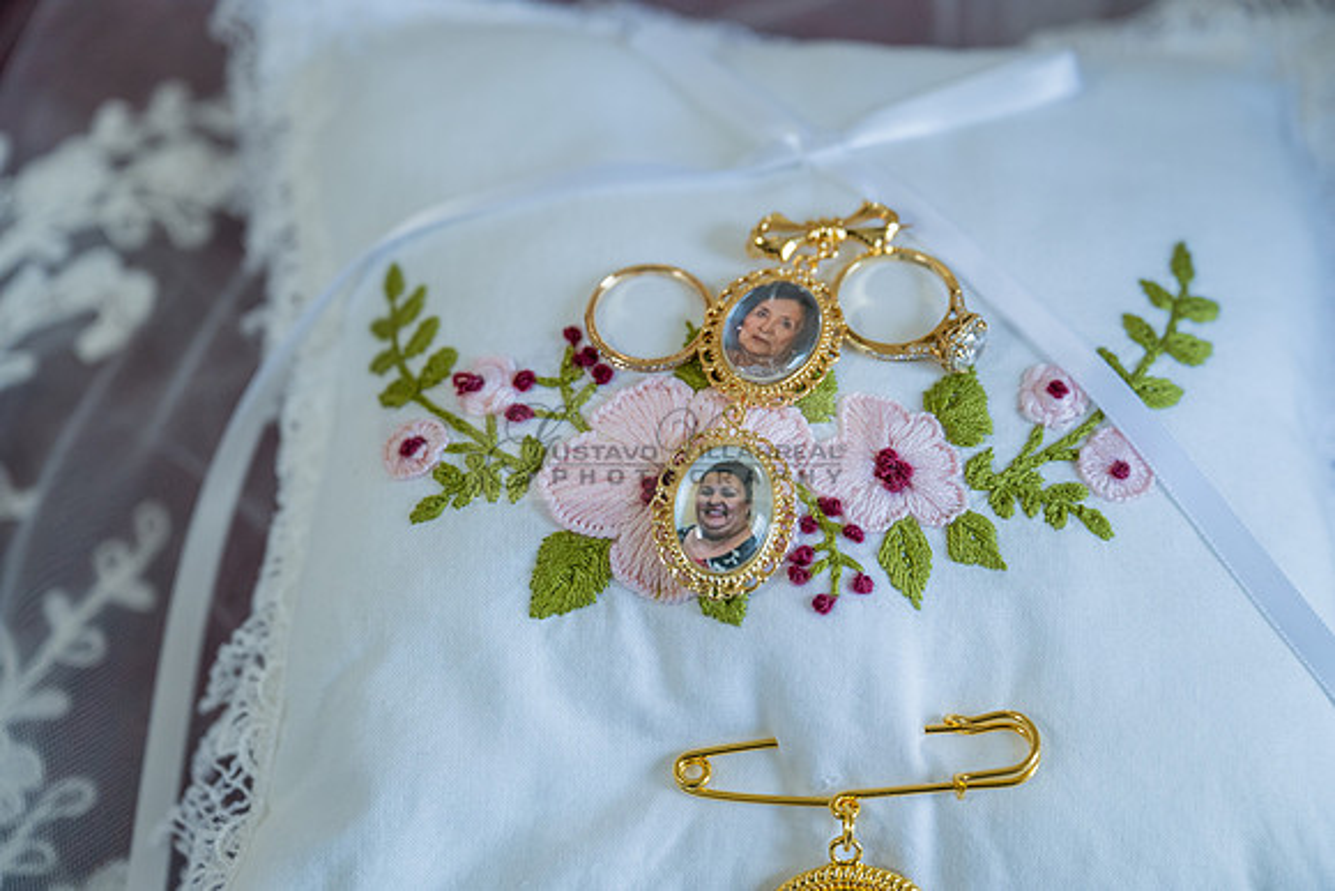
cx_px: 668
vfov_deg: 19.5
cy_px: 446
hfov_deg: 28.8
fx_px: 2596
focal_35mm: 70
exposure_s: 1/320
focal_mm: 70
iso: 640
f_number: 3.5
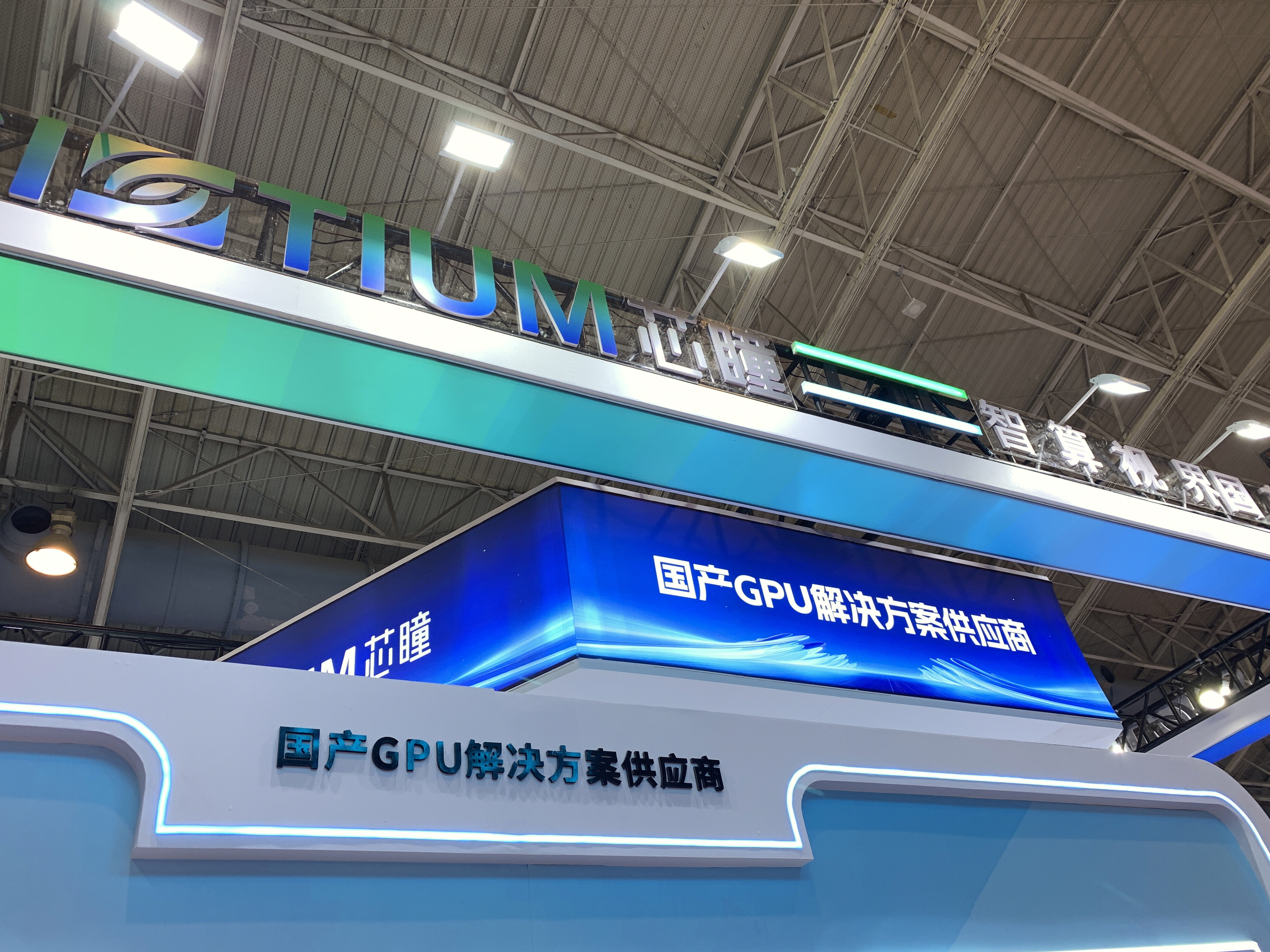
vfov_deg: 53.1
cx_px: 635
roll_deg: +10.1
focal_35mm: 26
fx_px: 954
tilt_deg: +40.0
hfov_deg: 67.3
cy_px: 476
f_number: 1.8
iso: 32
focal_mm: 4.25
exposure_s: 1/100
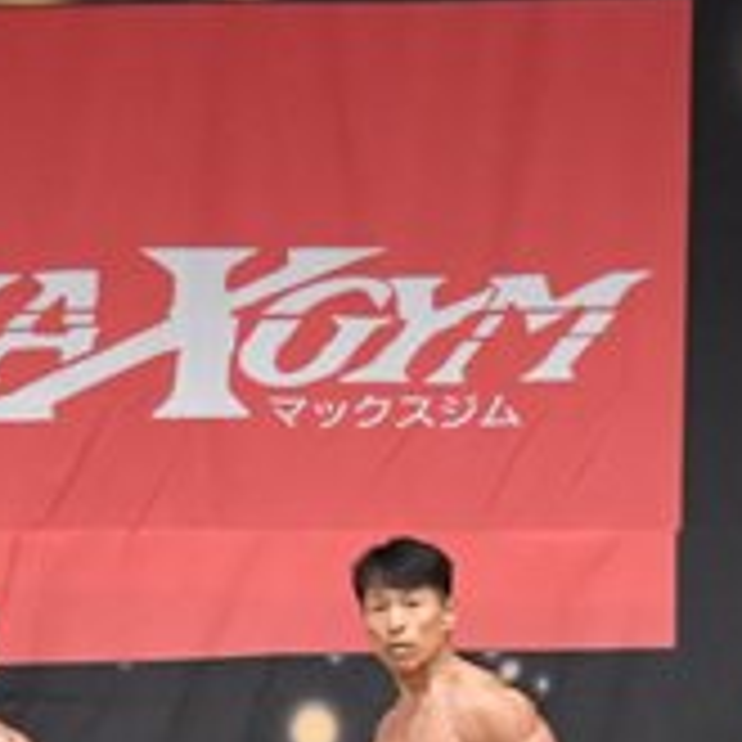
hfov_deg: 4.7
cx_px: -335
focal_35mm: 371
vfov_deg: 4.7
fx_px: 8997
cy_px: 868
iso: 6400
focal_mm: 62
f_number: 5.6
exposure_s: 1/400
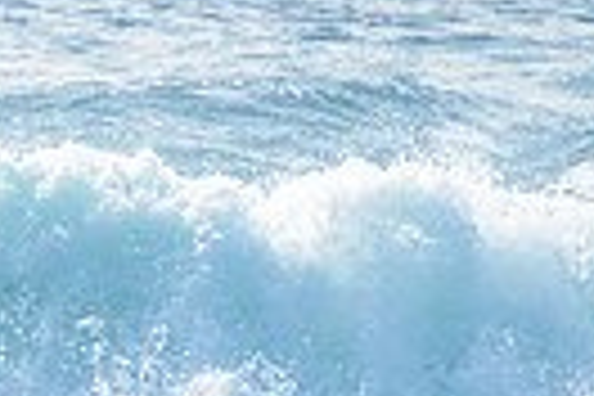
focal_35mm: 2152
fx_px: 35505
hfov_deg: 1.0
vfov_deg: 0.6
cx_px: -676
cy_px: 378
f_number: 7.1
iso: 200
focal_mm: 400
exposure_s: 1/1600
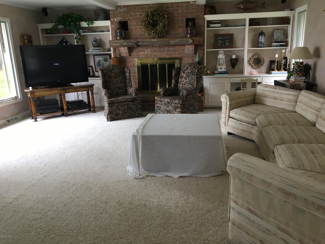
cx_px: 162
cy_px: 122
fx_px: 272
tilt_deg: -15.8
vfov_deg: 48.2
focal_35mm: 29
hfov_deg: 61.7
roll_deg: +1.3
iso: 50
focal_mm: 4.15
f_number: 2.2
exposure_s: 1/30
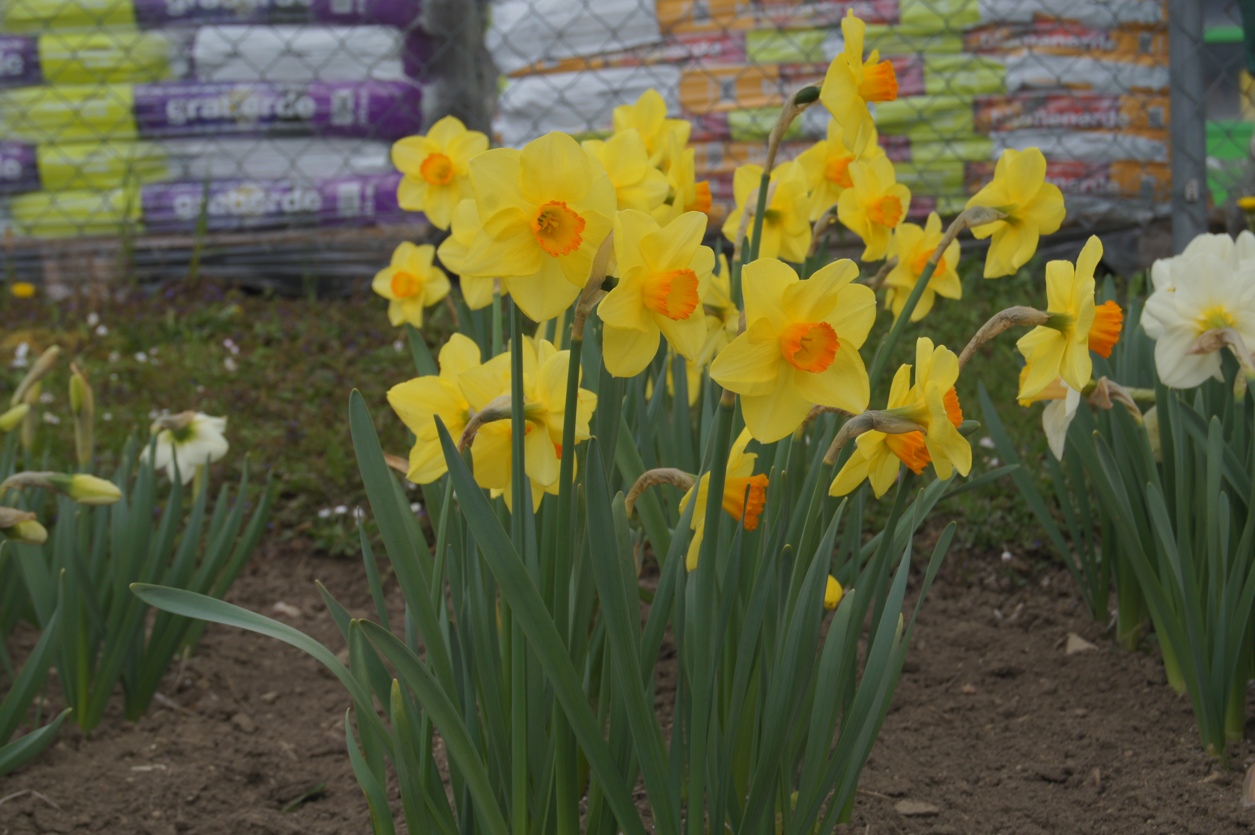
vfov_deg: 18.2
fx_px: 2613
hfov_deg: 27.0
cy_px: 418
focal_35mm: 75
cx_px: 628
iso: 200
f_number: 10
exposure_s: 1/80
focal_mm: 50
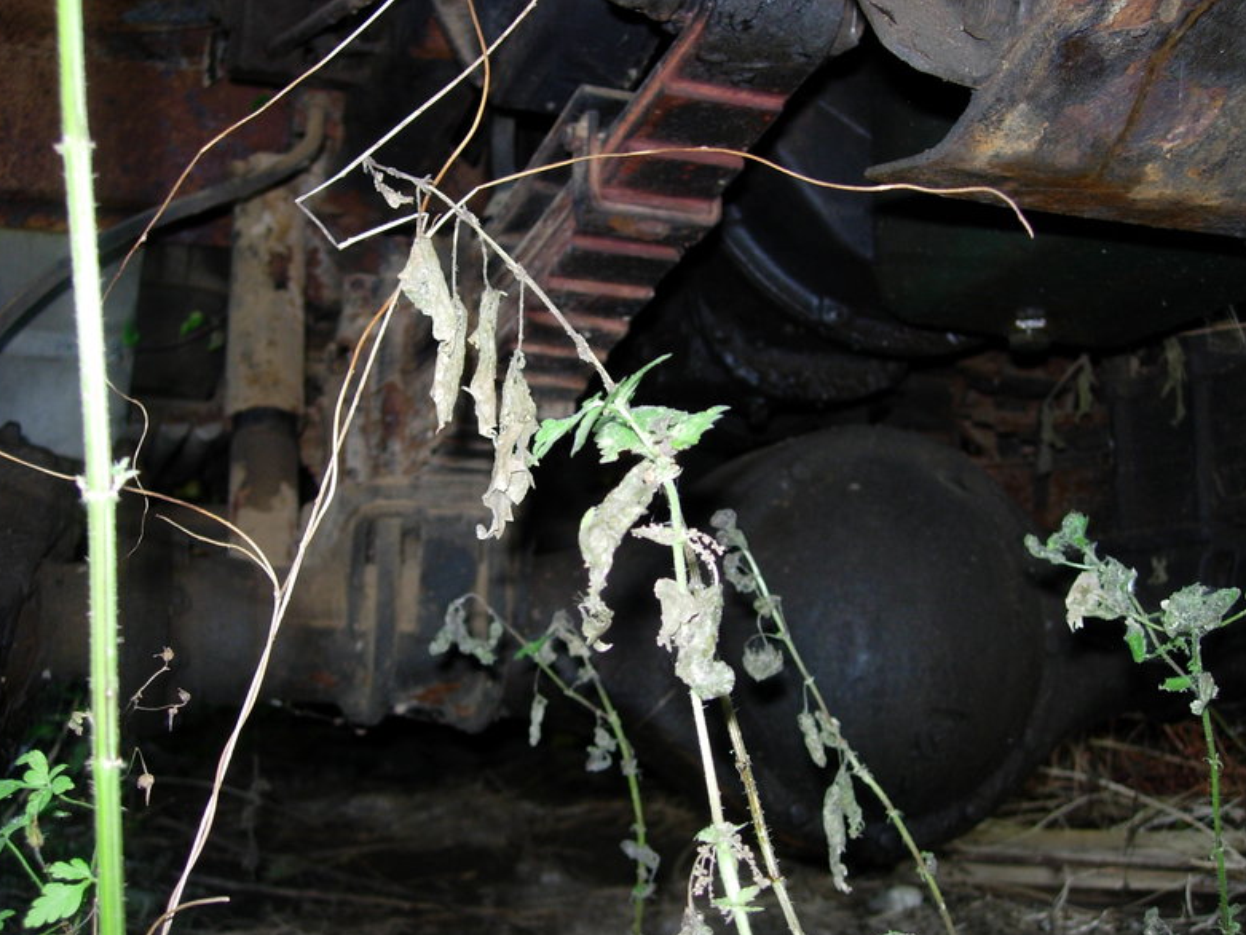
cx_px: 614
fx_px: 1512
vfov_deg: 34.4
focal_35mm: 42
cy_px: 477
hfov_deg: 44.8
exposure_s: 1/64
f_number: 2.9
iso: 79
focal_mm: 8.5
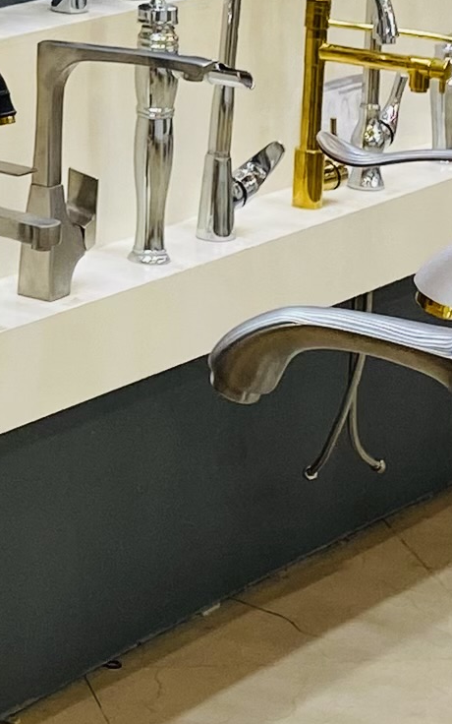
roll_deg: -0.7
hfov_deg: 8.5
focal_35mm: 151
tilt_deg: -4.5
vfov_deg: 13.4
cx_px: -173
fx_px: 2976
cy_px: -164
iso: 80
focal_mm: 4.25
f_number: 1.8
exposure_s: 1/100
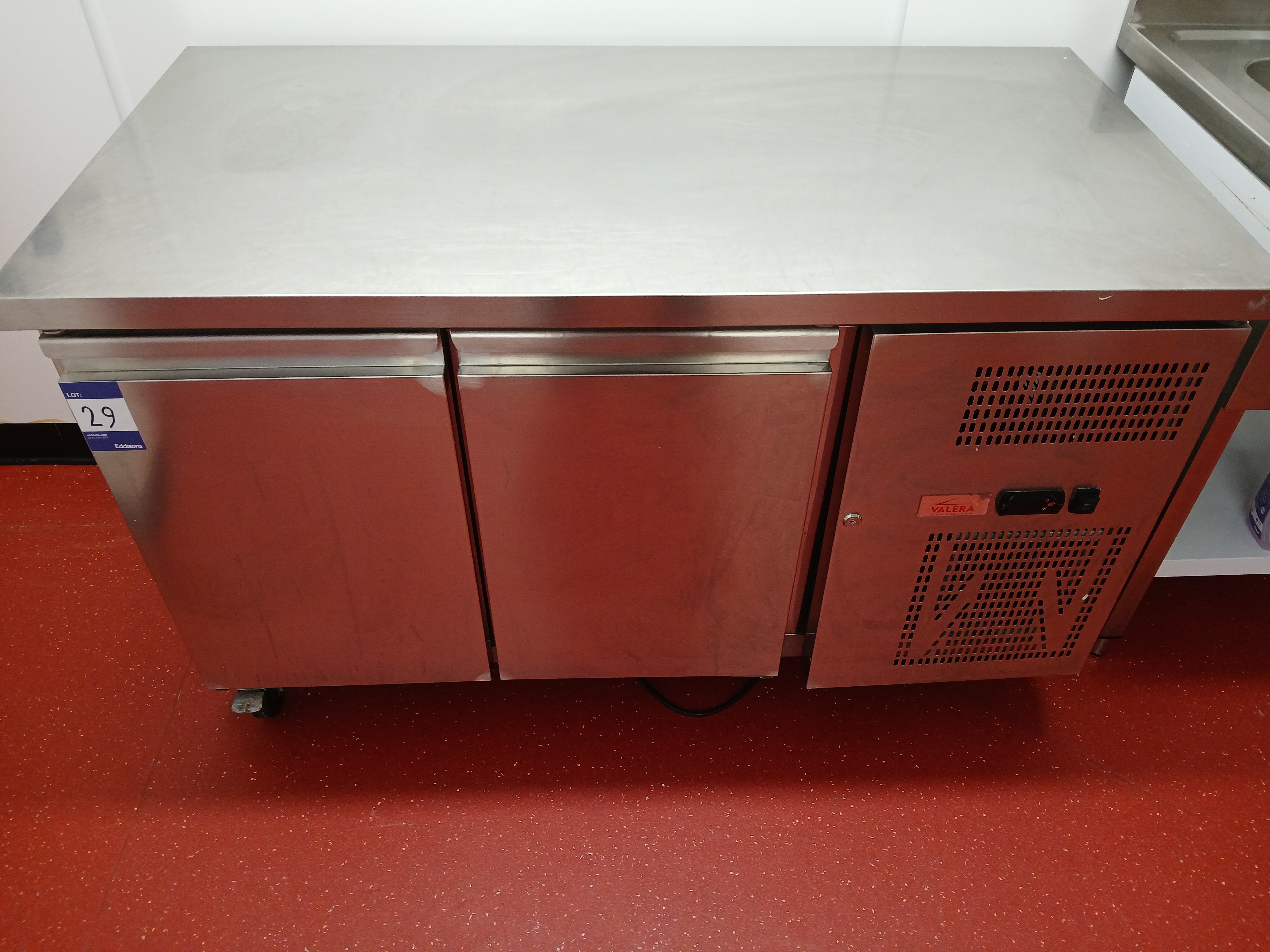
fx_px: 954
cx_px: 635
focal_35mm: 26
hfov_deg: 67.3
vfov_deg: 53.1
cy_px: 476
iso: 125
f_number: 1.8
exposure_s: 1/50
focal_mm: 3.98
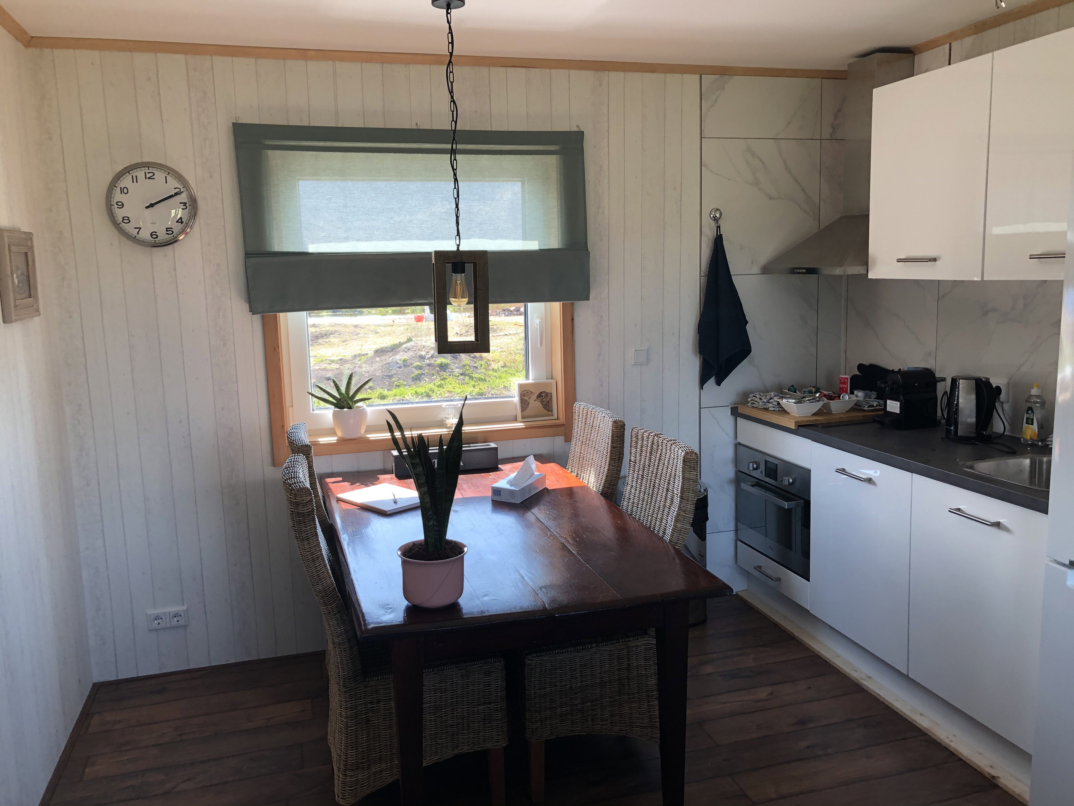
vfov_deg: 49.7
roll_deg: +0.6
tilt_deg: -8.6
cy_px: 403
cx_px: 537
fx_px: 869
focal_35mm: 28
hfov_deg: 63.4
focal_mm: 3.99
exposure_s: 1/120
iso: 40
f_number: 1.8
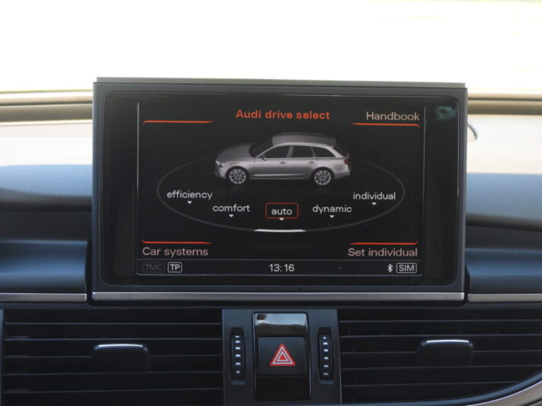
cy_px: 203
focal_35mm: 91
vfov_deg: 16.2
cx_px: 271
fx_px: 1425
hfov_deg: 21.5
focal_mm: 16.3
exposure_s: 1/60
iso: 320
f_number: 3.5
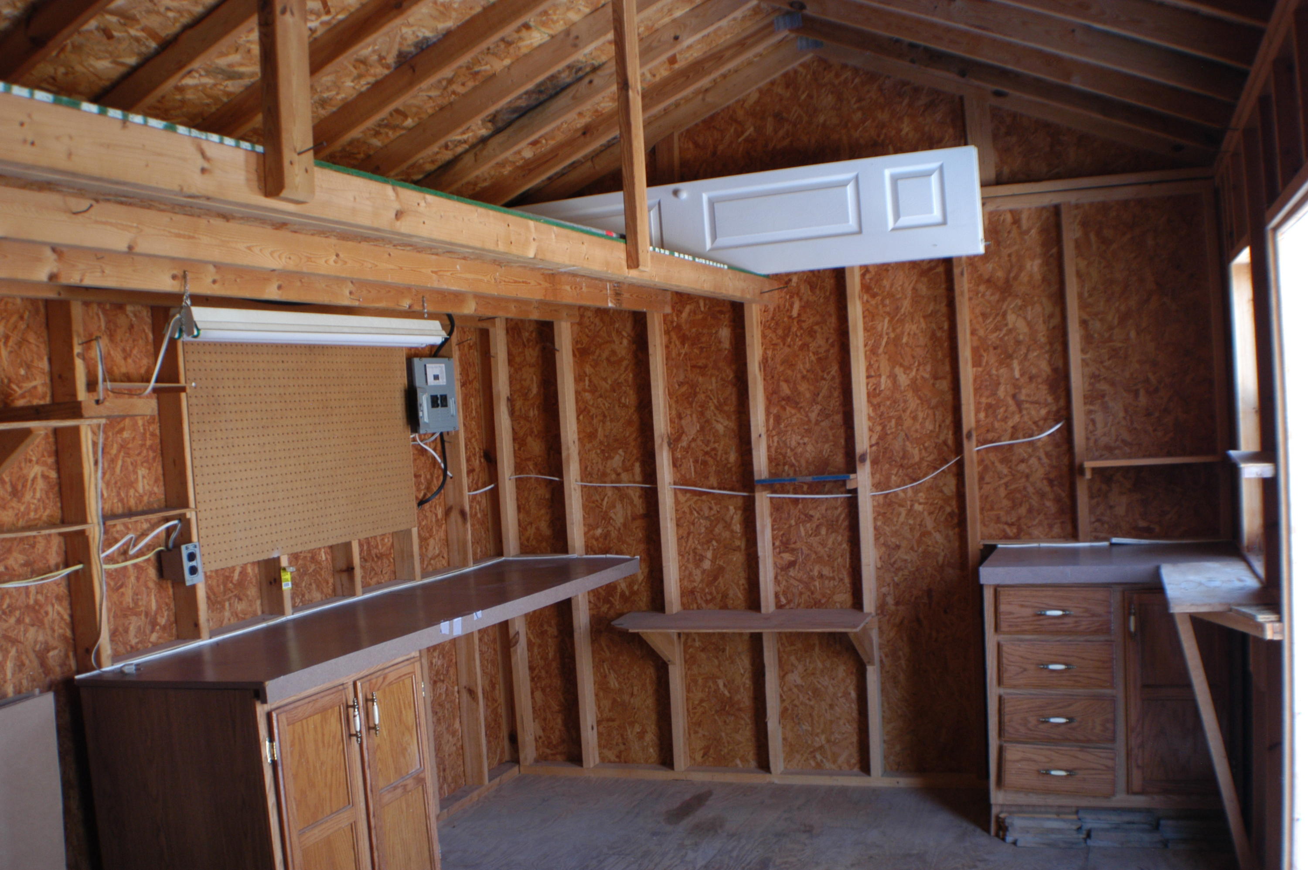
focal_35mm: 46
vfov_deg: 28.9
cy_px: 435
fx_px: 1688
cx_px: 654
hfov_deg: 42.4
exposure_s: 1/50
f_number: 3.8
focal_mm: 31
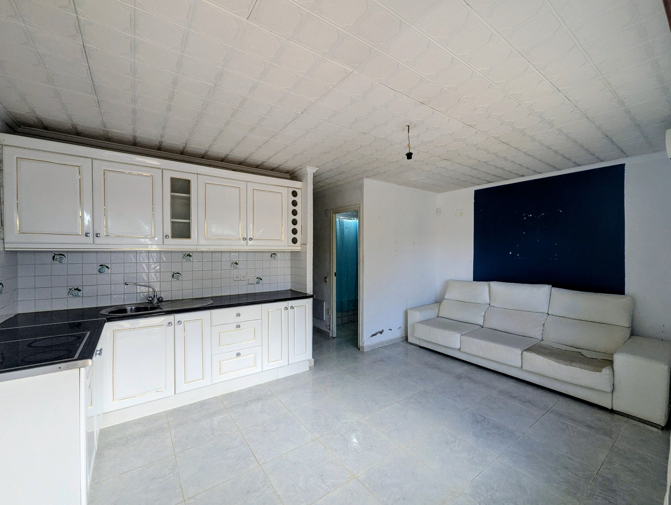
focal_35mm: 13
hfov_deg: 106.1
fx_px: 252
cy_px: 252
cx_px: 336
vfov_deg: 90.1
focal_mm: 1.95
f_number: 2.2
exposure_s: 1/53.7
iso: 108
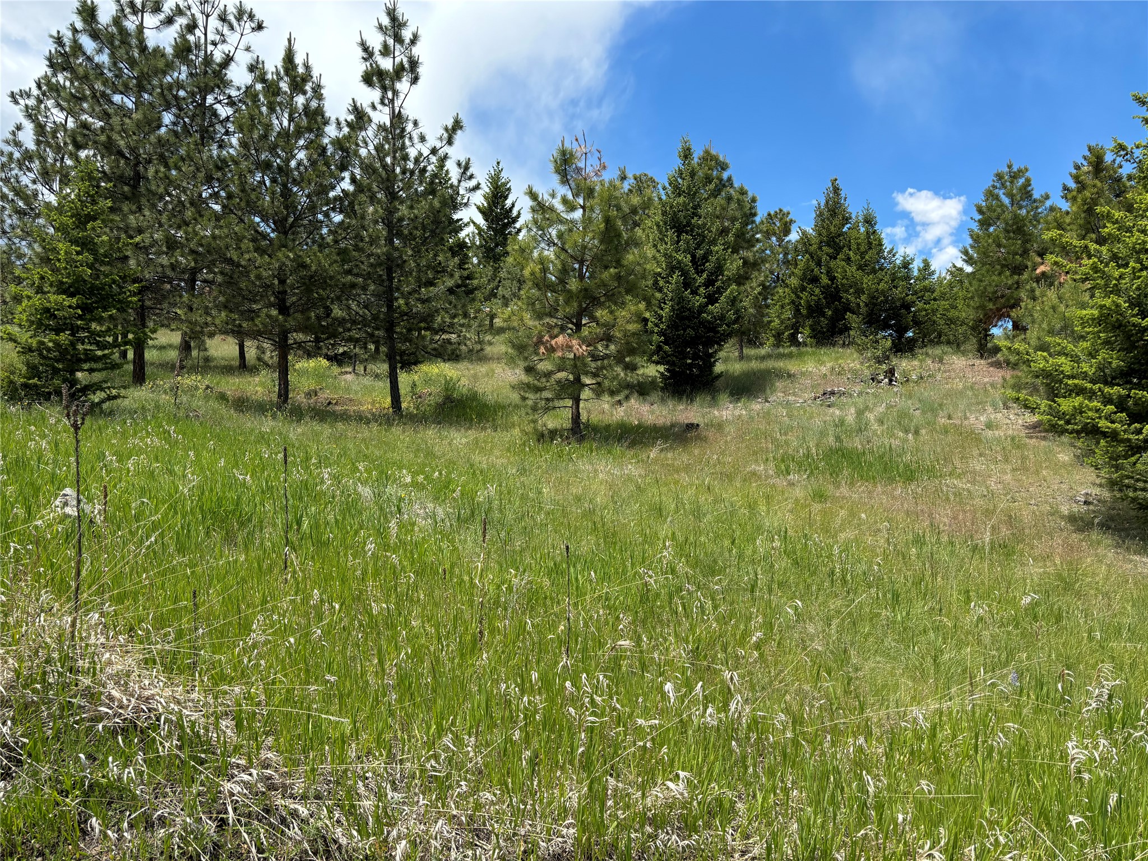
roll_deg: -1.8
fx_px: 862
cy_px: 430
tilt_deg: +4.2
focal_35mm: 26
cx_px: 574
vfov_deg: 53.1
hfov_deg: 67.3
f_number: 1.6
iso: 50
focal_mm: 5.96
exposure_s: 1/1616
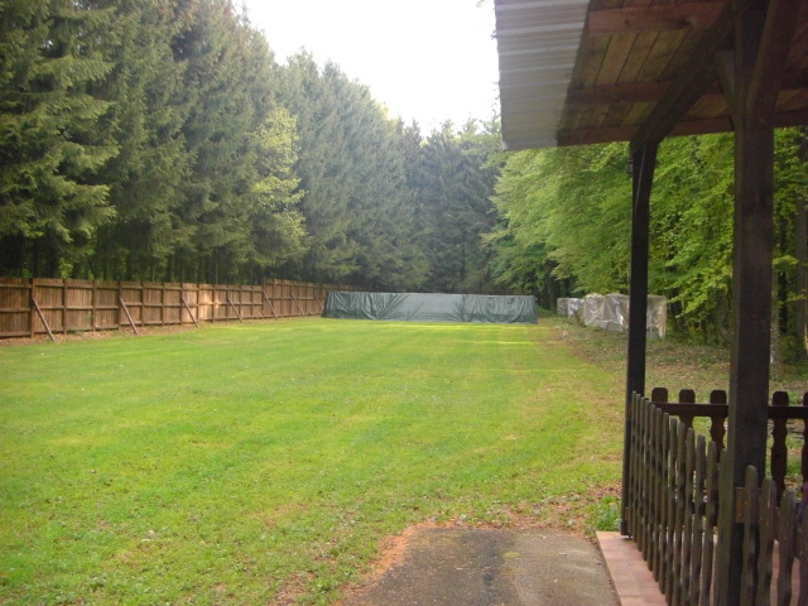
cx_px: 404
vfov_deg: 37.7
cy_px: 303
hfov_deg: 49.0
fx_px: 887
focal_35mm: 38
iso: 200
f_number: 3.4
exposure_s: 1/100
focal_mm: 6.3
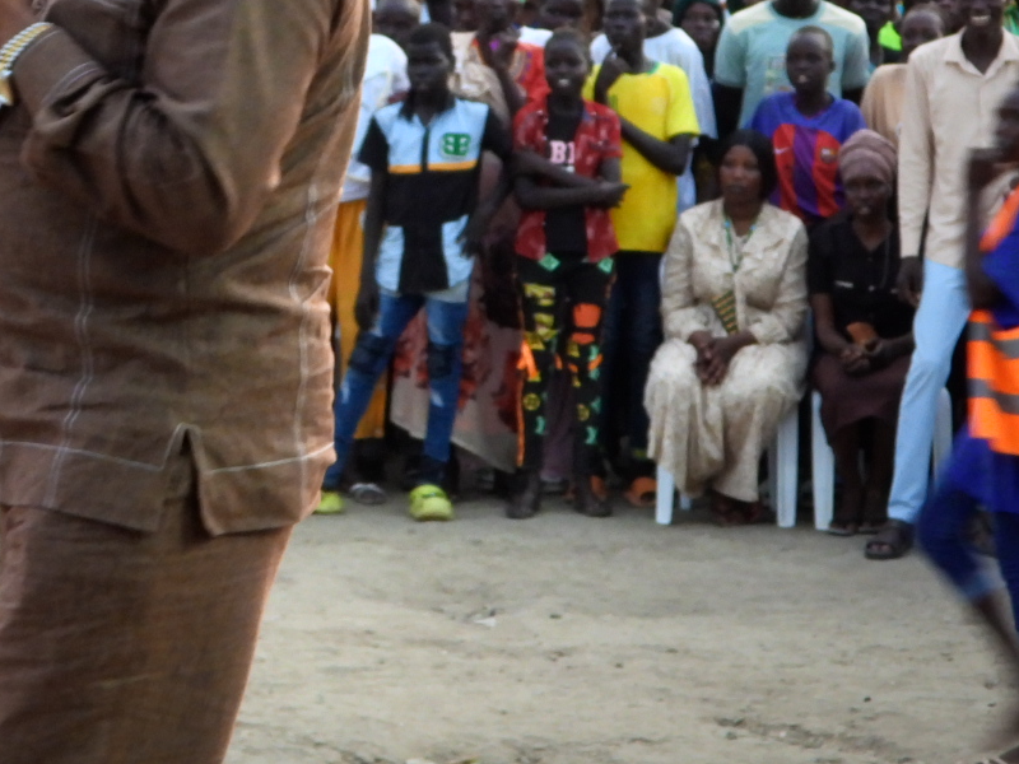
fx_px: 6182
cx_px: 104
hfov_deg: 9.4
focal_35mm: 210
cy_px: 52
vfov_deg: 7.1
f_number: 4
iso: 400
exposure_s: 1/40
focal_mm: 18.9
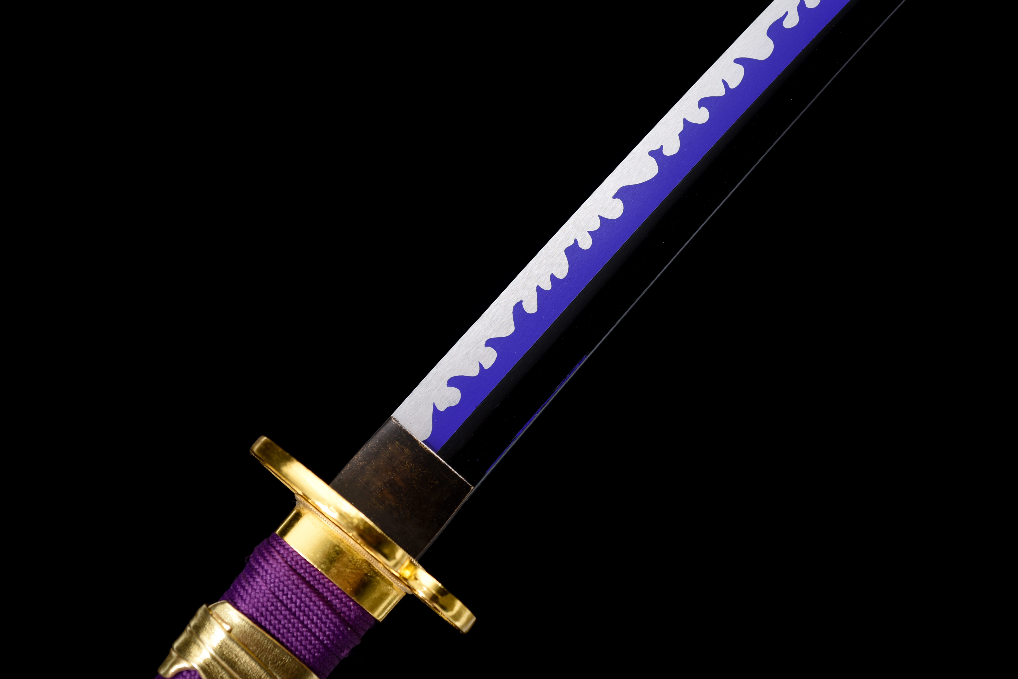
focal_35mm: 60
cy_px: 340
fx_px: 1697
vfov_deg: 22.6
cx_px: 509
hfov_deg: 33.4
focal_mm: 60
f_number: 9
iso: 200
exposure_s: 1/160
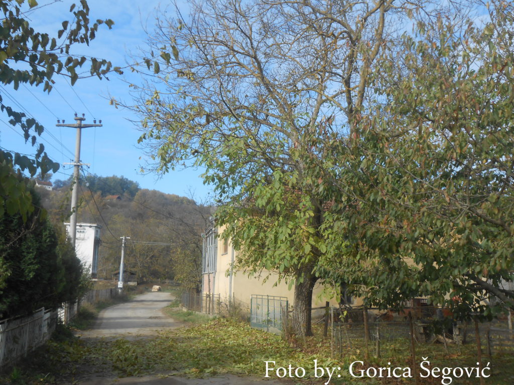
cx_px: 257
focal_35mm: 38
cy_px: 192
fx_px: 564
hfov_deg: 49.0
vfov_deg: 37.7
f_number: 4.2
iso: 80
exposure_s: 1/320
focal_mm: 6.8
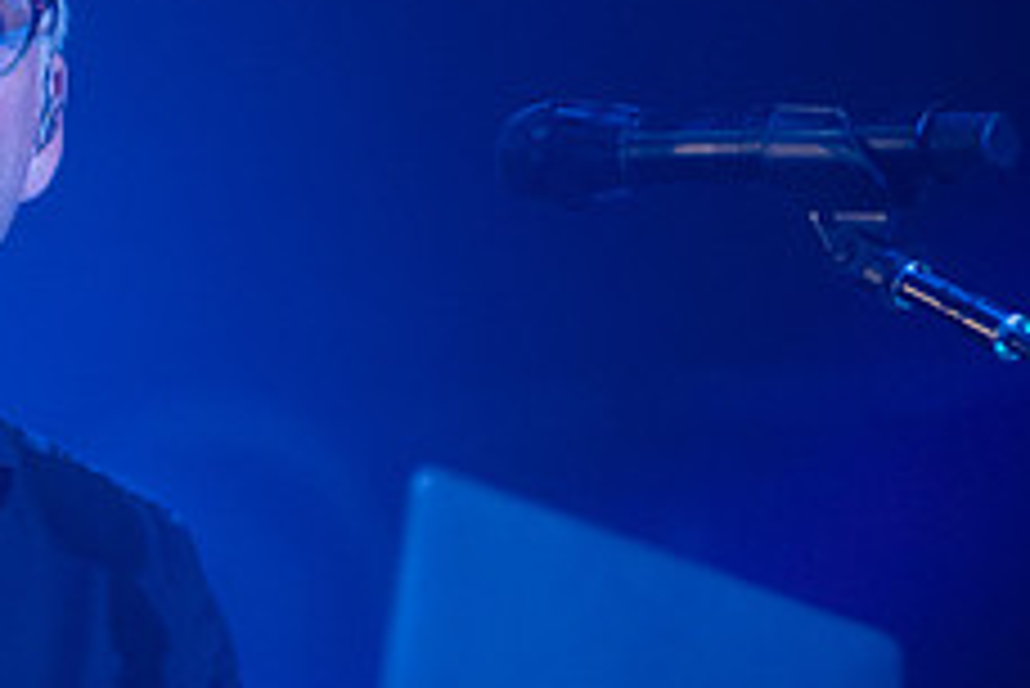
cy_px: 299
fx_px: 12310
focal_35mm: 430
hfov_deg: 4.8
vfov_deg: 3.2
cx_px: 0
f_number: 3.2
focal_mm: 170
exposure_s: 1/200
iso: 2500
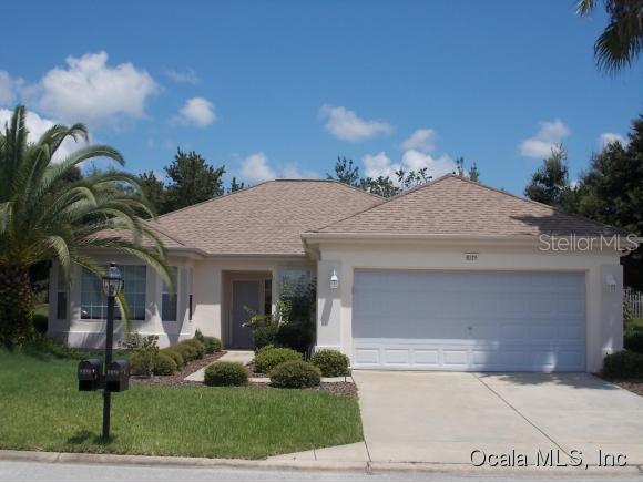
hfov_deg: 38.2
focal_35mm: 50
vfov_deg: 29.1
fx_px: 930
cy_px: 242
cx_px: 322
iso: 80
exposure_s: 1/640
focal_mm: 9
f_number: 4.5
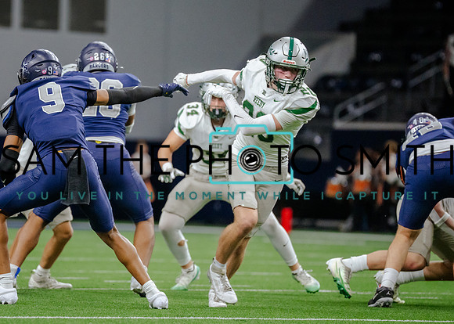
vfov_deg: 4.5
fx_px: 4112
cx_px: 89
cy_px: 152
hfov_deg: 6.3
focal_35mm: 319
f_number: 2.8
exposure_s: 1/1250
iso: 3200
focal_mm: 200
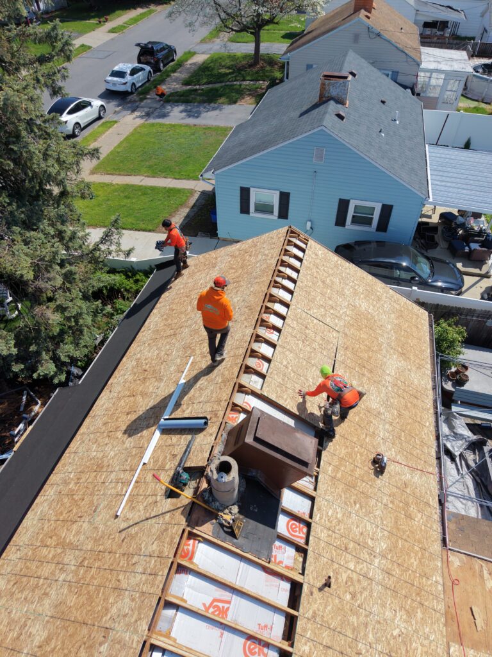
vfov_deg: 71.6
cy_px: 328
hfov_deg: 56.8
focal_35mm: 24
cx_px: 246
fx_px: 455
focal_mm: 8.67
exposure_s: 1/8000
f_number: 1.8
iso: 280
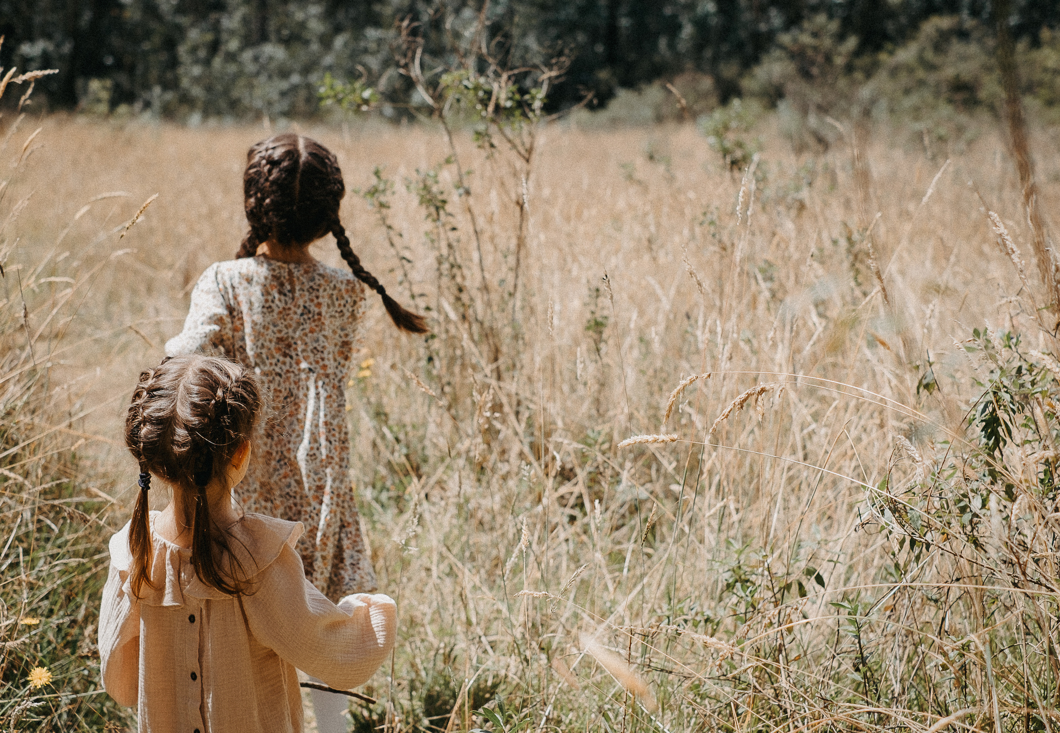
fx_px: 1711
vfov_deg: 24.2
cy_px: 345
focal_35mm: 57
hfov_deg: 34.4
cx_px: 479
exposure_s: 1/1000
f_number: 2.8
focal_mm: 35
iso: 200
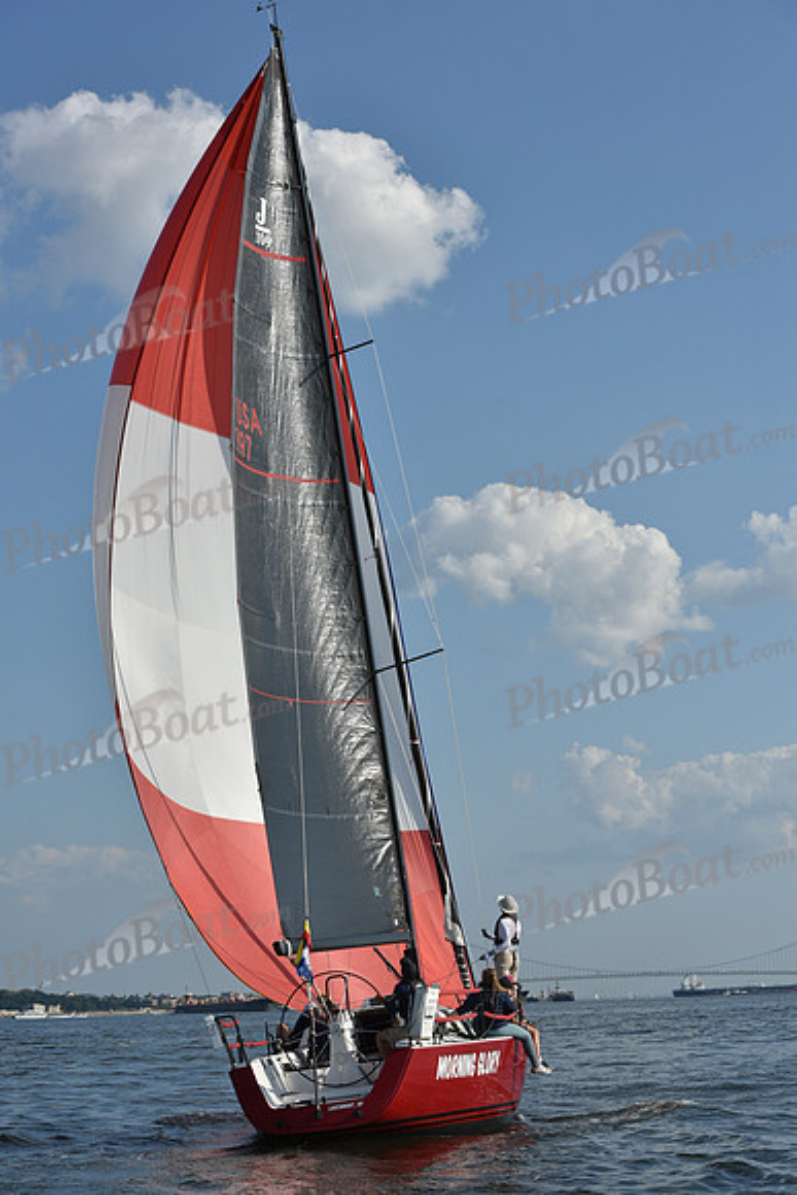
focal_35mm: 70
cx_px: 398
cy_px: 598
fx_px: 2323
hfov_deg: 19.5
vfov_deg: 28.8
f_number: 9
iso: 250
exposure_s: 1/1250
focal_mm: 70
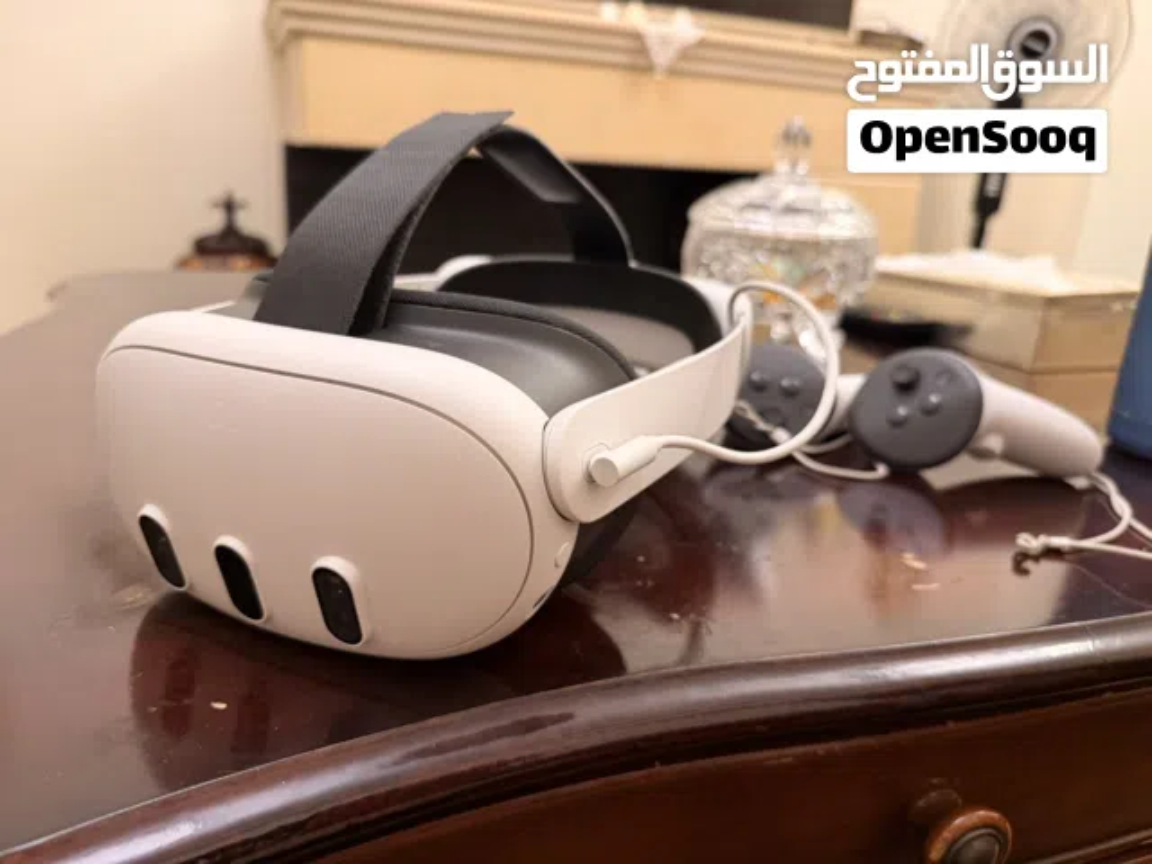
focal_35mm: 24
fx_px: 799
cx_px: 576
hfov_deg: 71.6
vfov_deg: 56.8
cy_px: 432
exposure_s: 1/50
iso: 500
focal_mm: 6.76
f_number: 1.78
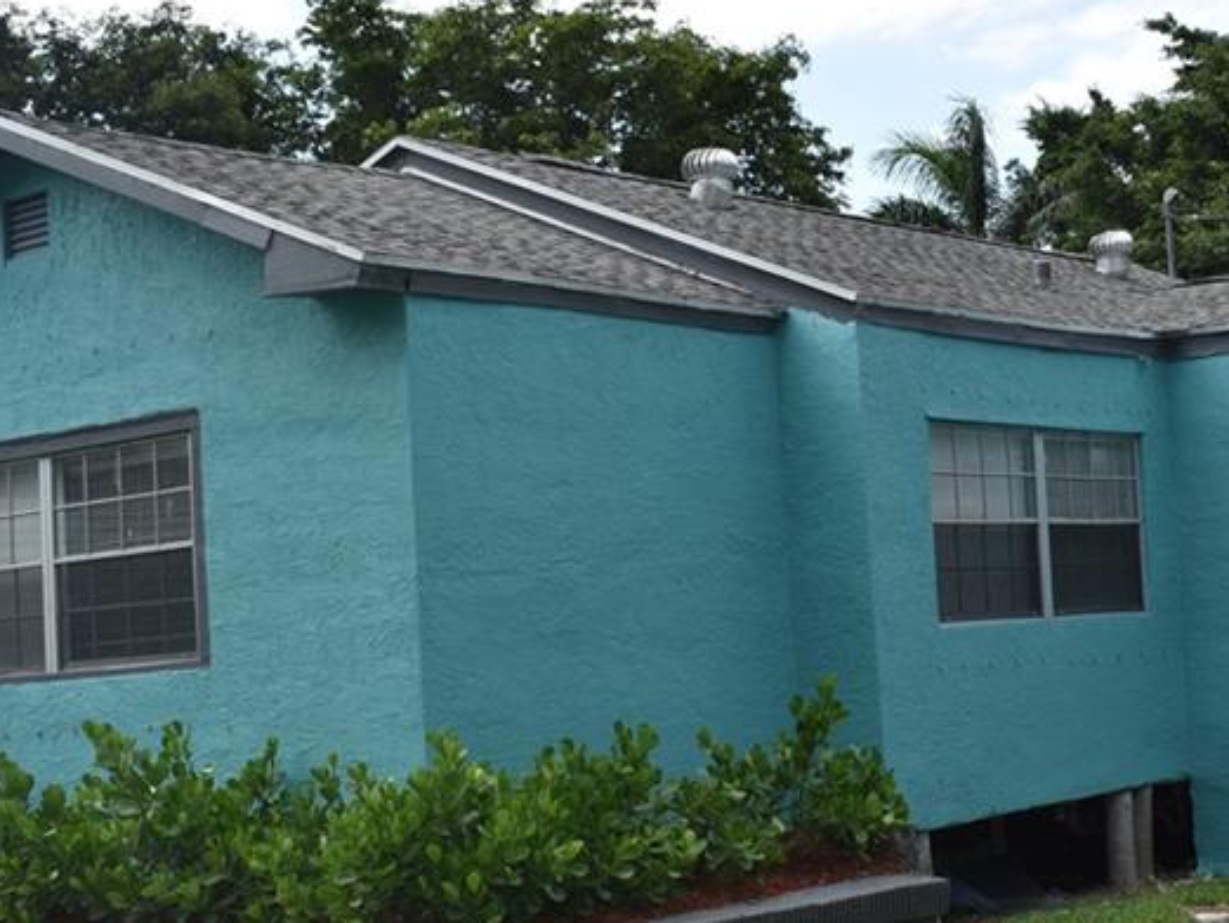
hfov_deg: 28.0
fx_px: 2415
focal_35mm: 68
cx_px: 970
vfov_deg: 21.6
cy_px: 510
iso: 100
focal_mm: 24
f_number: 9
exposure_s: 1/200
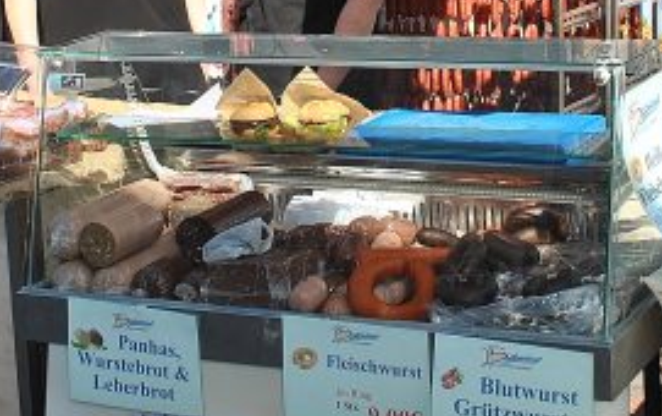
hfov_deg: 31.3
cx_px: 230
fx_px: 1174
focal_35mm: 65
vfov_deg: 20.0
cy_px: 179
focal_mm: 18
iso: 100
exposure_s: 1/200
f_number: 8
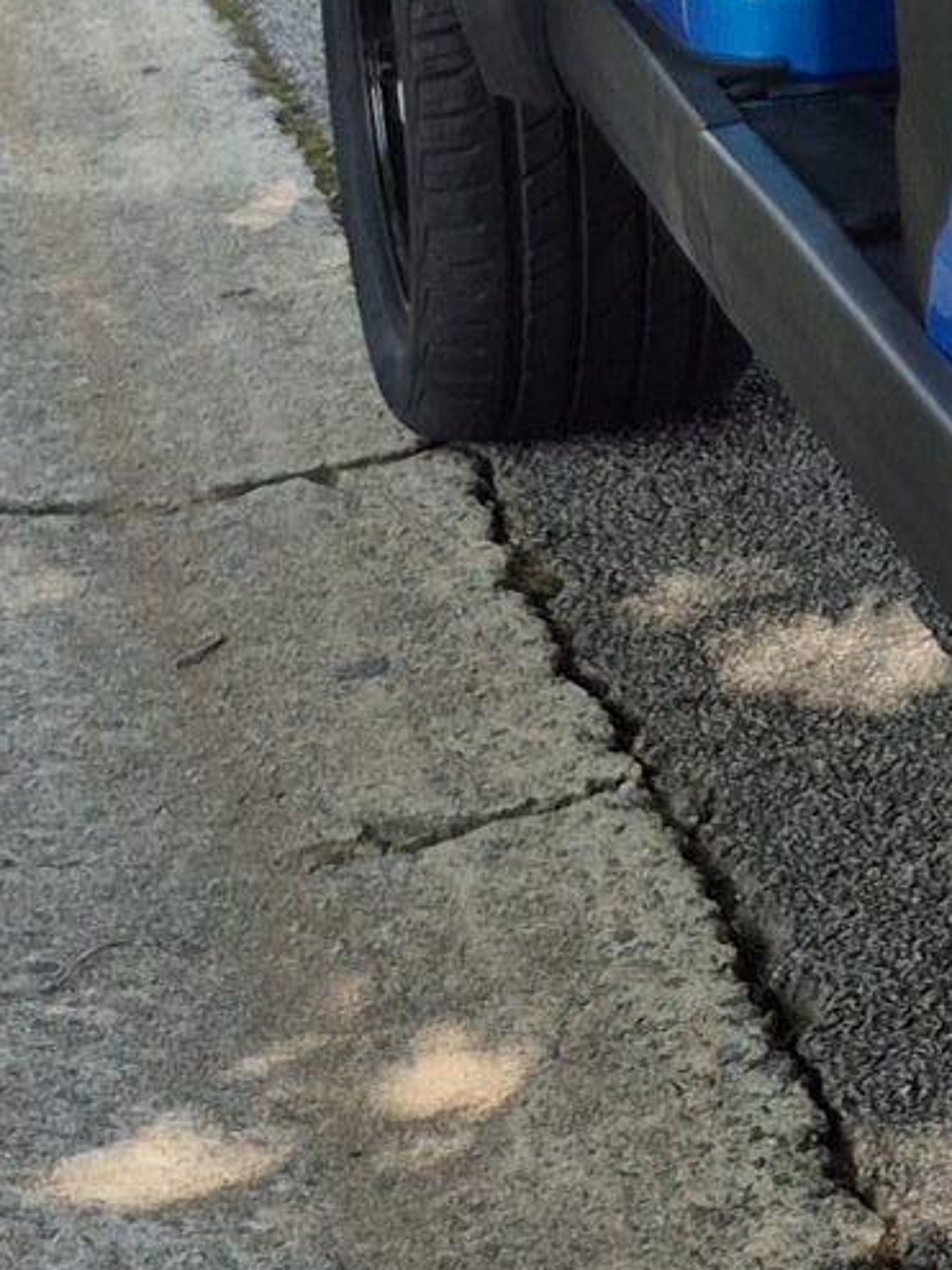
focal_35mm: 119
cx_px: 2212
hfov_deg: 10.8
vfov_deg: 16.0
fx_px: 4365
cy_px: -195
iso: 25
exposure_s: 1/331
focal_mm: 5.4
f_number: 1.8
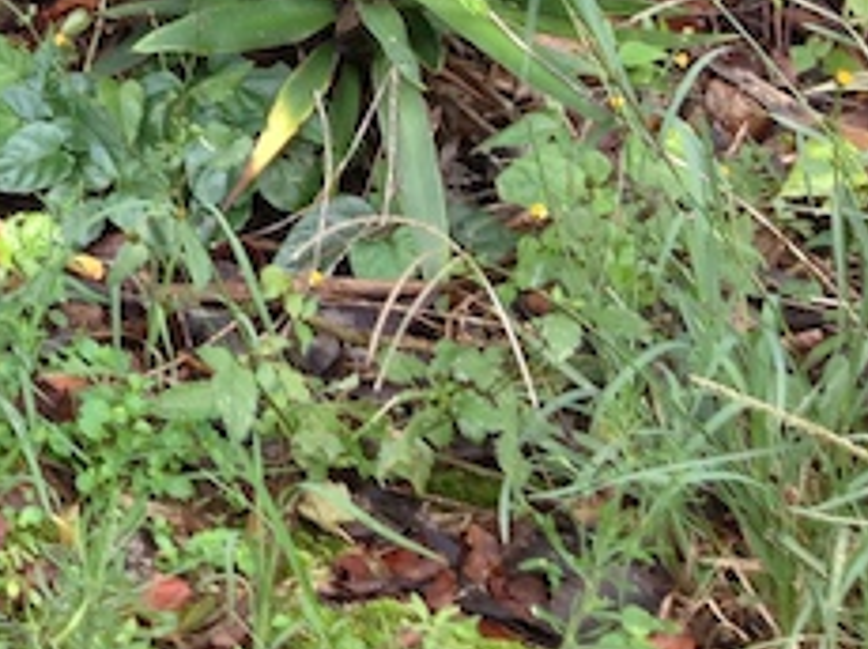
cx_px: -804
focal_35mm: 156
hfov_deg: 11.5
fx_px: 3908
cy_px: -370
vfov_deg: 9.2
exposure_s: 1/122
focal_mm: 4.28
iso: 50
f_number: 2.4
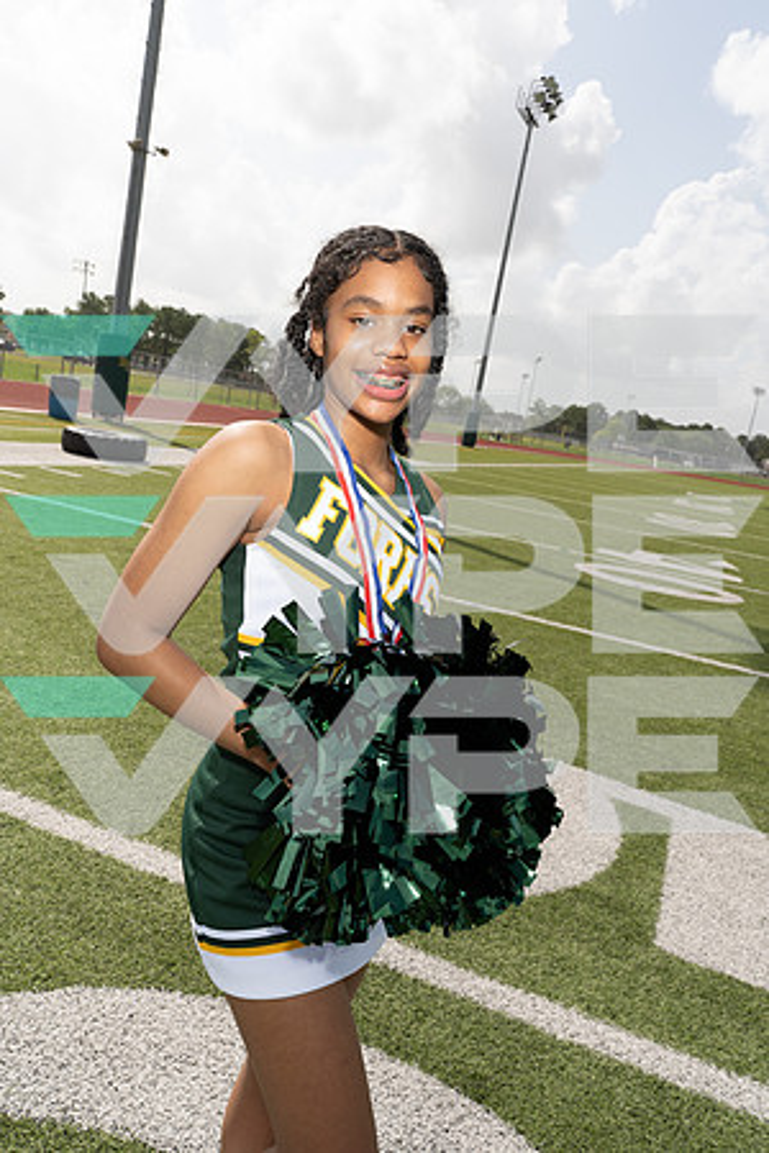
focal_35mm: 28
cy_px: 576
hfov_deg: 46.4
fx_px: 897
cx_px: 384
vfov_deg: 65.5
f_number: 11
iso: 200
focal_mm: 28
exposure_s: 1/250
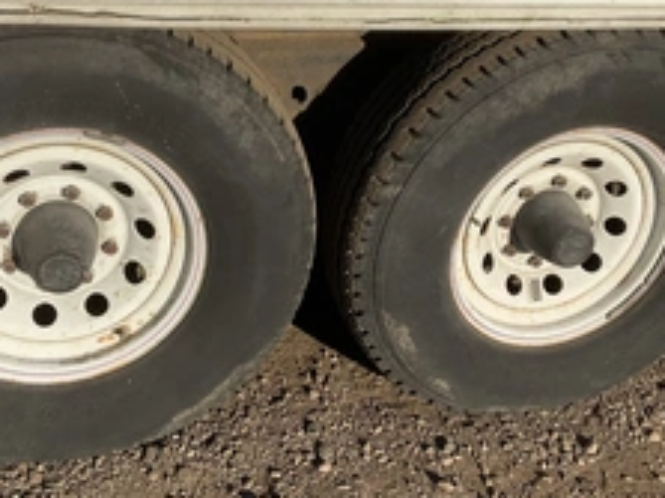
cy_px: 188
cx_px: 307
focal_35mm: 52
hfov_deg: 36.8
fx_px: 998
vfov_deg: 27.9
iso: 25
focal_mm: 3
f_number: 1.8
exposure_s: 1/2801
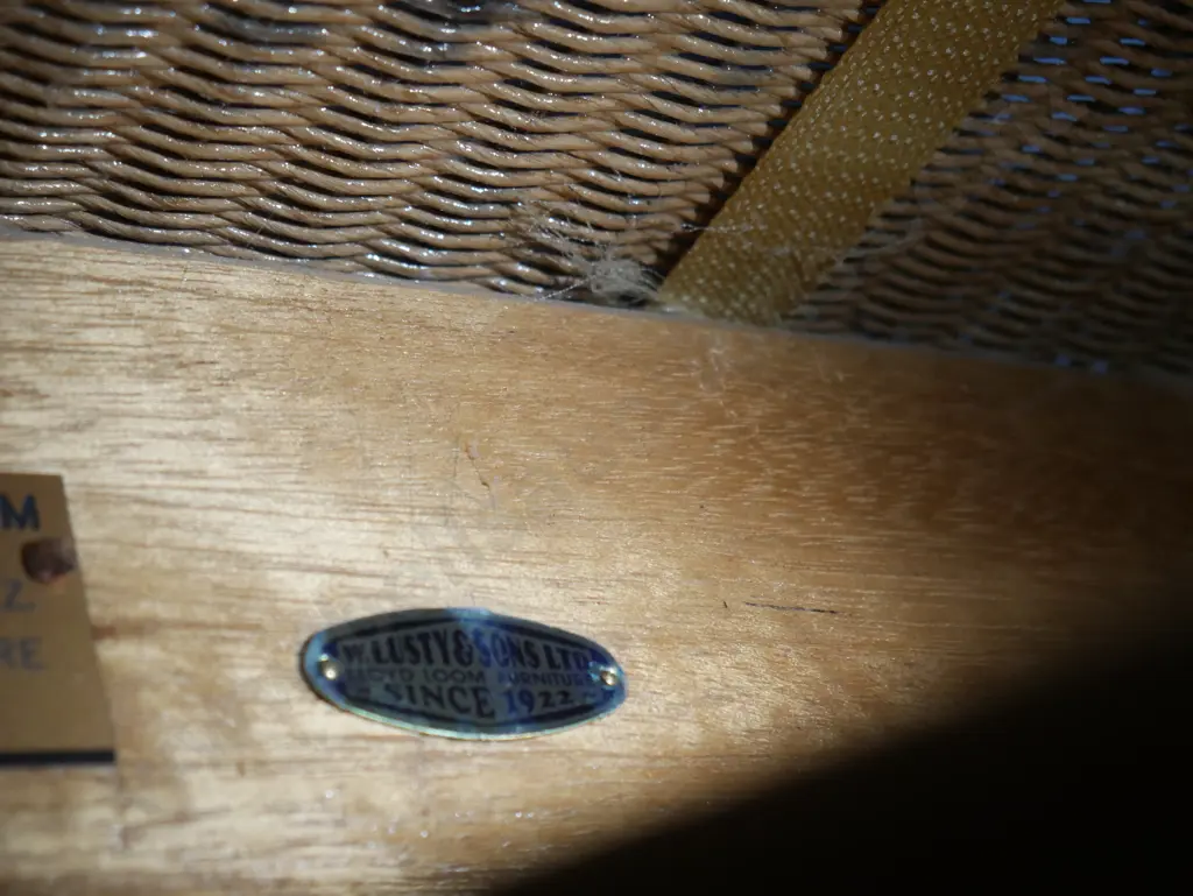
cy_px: 448
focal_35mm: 66
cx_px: 596
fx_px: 2276
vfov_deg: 22.3
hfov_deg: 29.4
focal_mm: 33
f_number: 5.4
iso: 800
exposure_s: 1/80
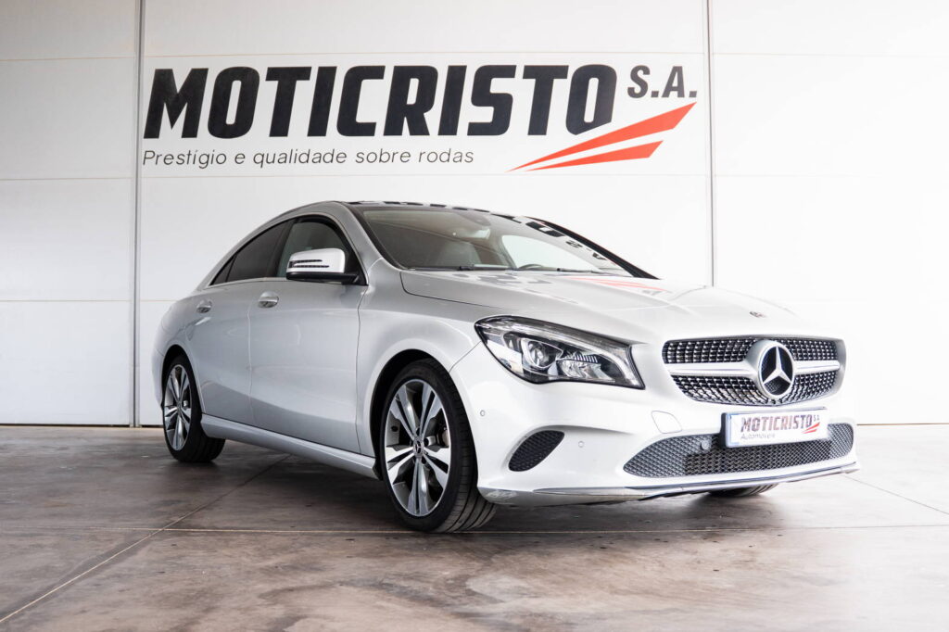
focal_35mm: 39
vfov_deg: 34.2
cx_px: 474
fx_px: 1028
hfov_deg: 49.6
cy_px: 316
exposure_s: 1/500
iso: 640
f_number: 2.8
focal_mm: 26.3
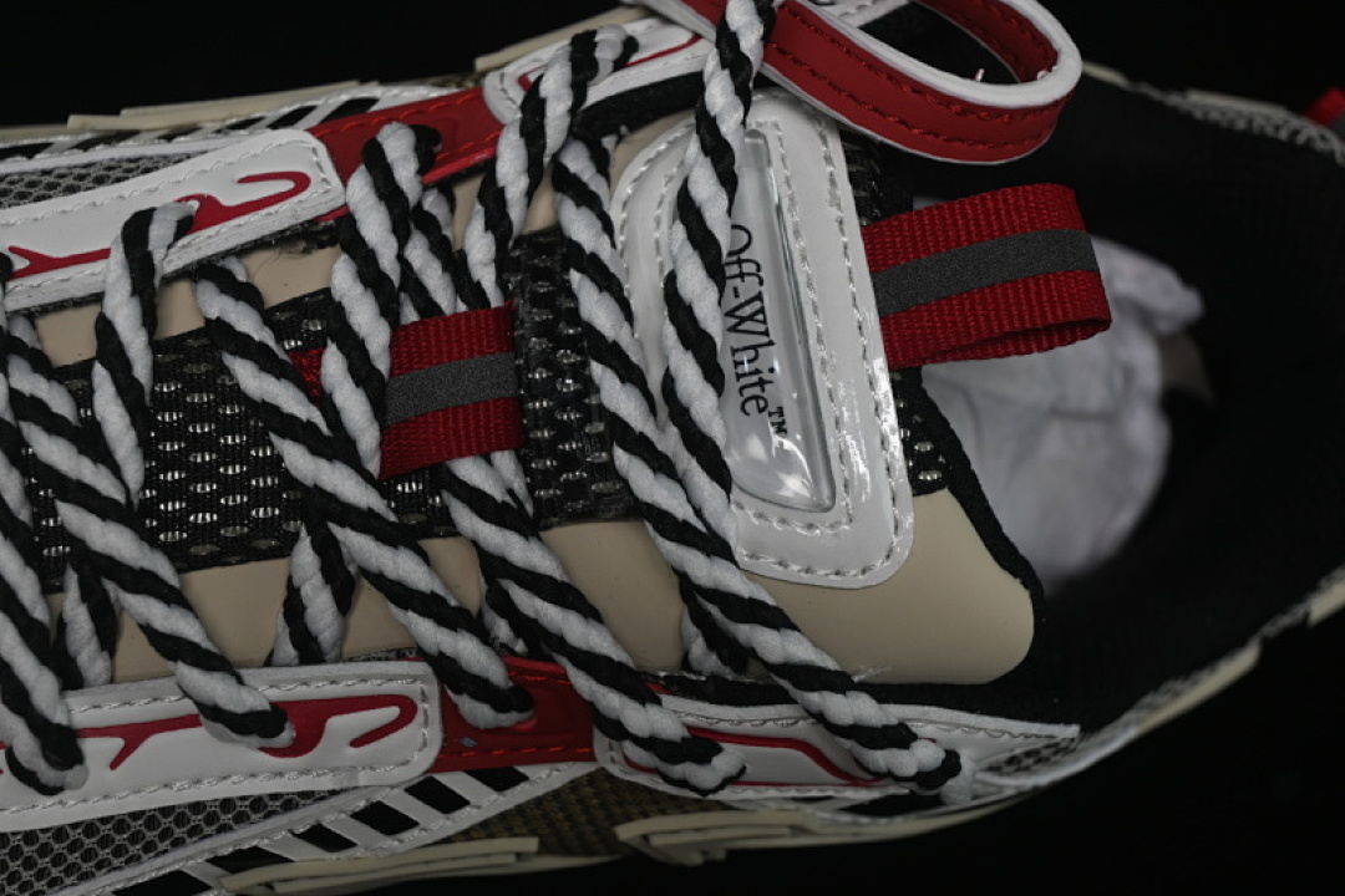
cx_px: 672
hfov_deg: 27.0
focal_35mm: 75
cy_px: 448
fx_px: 2802
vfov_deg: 18.2
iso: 160
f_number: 6.3
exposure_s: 1/60
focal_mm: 50
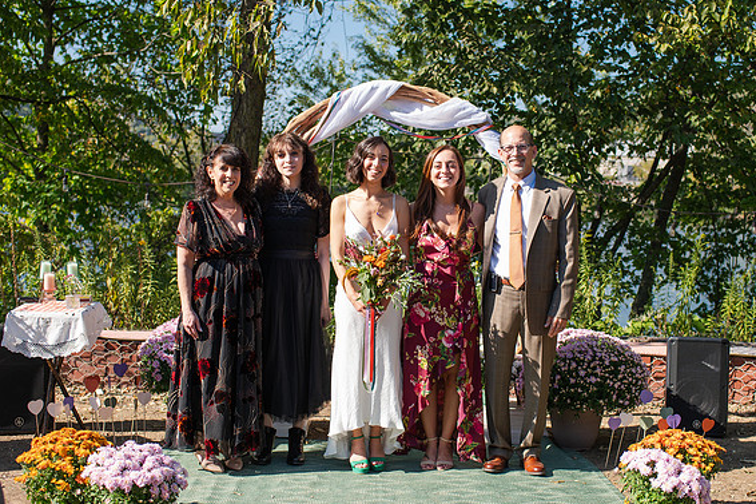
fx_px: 1008
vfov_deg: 28.1
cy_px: 259
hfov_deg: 41.1
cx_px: 421
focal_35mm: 48
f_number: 3.2
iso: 250
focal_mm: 35
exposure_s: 1/2000
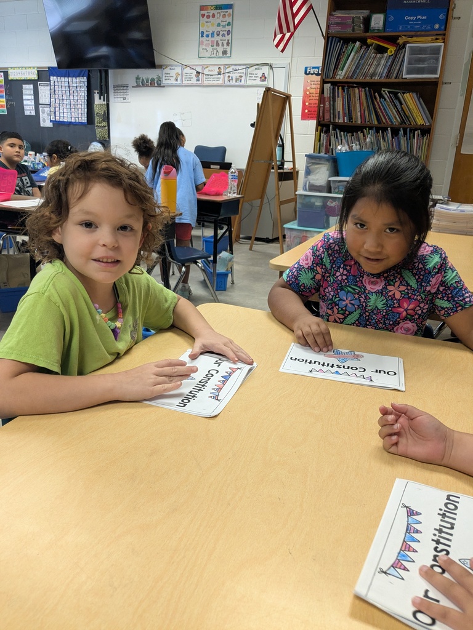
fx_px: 492
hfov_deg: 51.4
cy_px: 315
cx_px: 236
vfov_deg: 65.3
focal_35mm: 27
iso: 154
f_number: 1.73
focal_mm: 4.38
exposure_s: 1/120
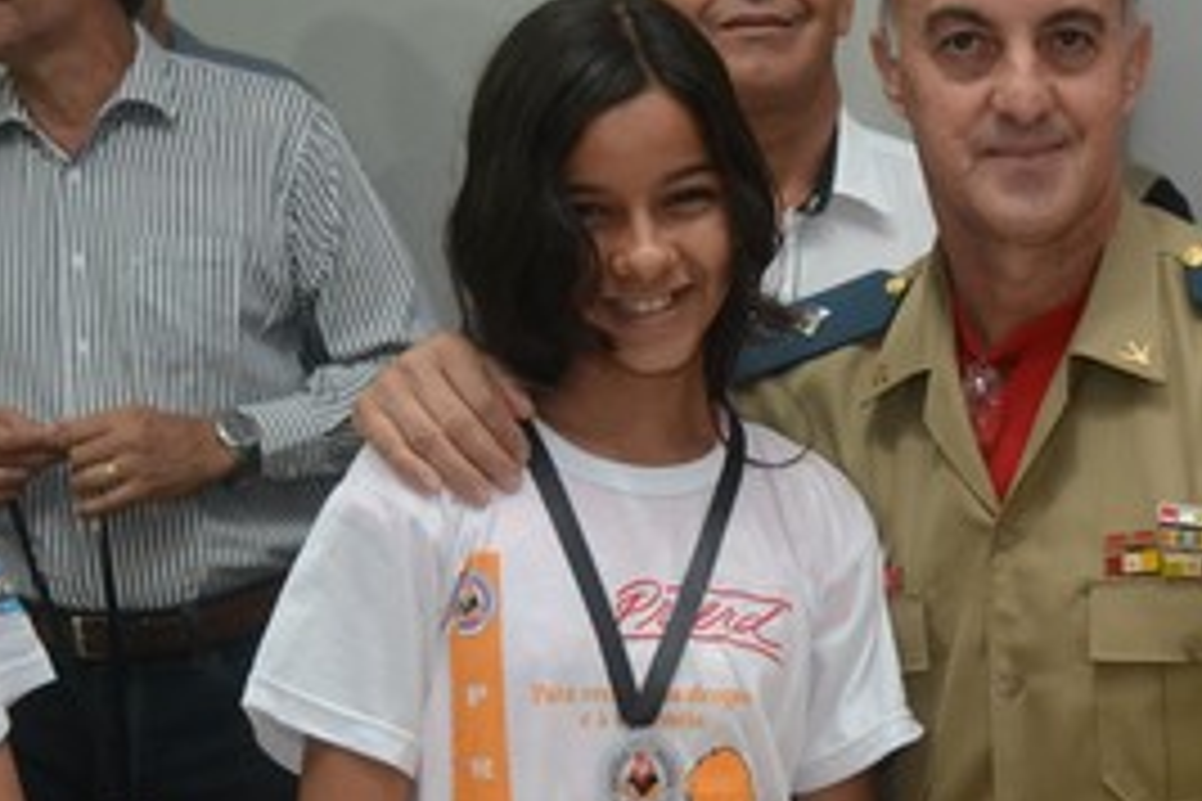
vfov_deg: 13.5
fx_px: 3372
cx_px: 851
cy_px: 450
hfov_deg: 20.1
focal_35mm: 101
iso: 1600
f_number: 4.5
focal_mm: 40
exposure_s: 1/80
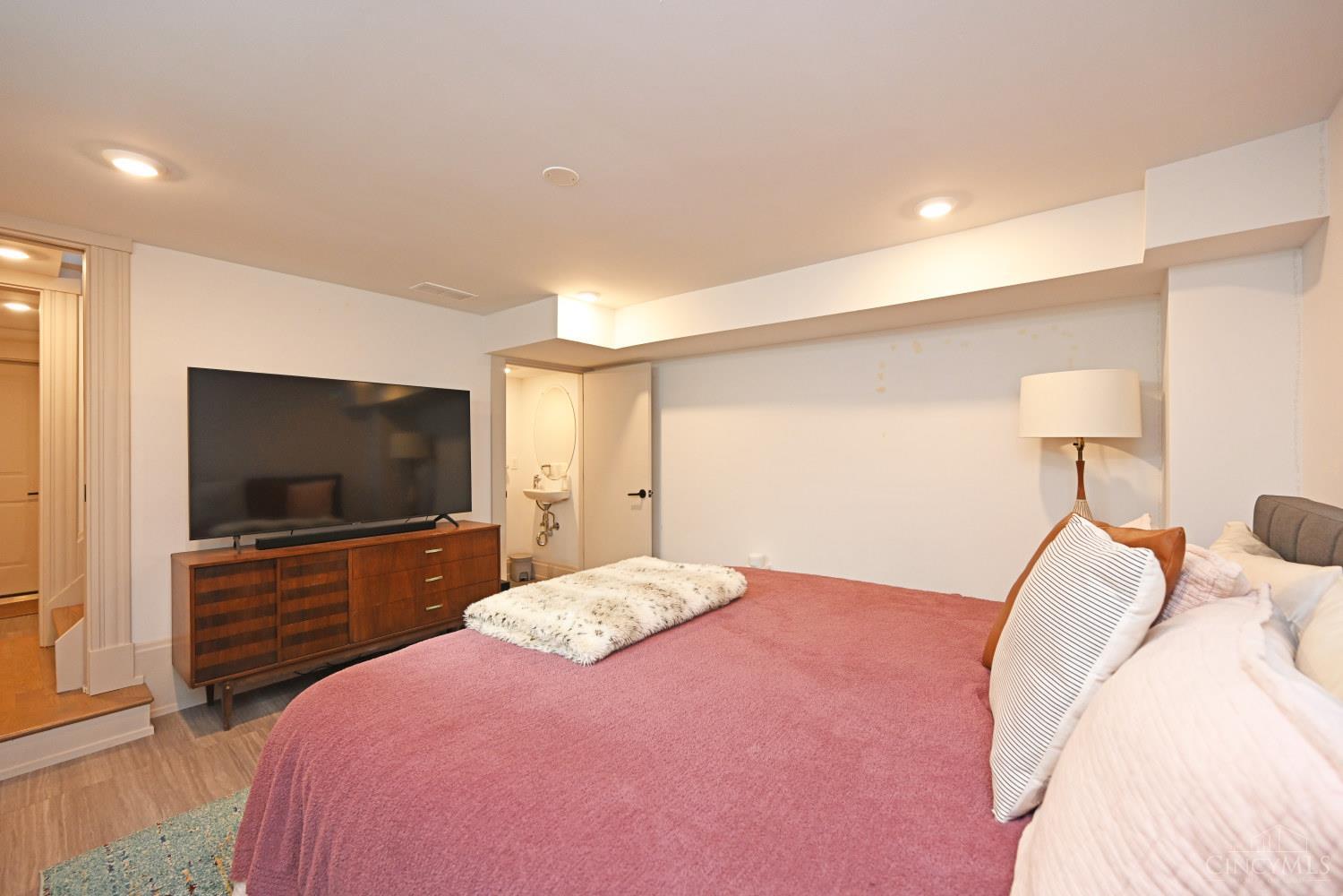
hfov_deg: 104.3
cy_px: 448
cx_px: 672
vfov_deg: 81.2
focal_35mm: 14
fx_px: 522
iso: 560
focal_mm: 14
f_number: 4
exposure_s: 1/60
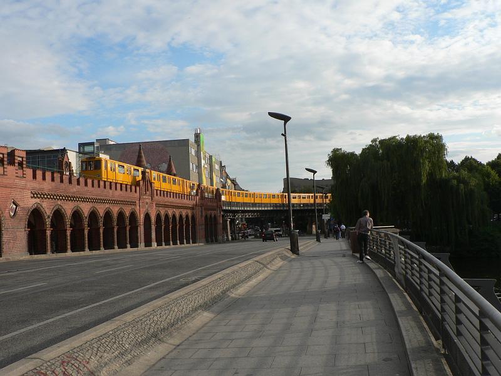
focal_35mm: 36
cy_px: 188
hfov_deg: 51.4
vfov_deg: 39.7
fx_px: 521
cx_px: 250
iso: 80
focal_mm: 6
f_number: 4.5
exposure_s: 1/400
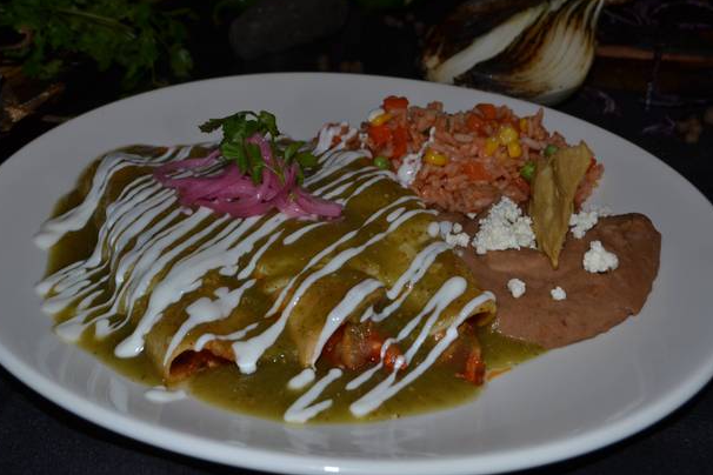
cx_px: 334
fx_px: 970
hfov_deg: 40.3
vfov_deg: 27.5
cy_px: 227
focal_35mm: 49
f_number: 8
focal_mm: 30
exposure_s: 1/60
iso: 100
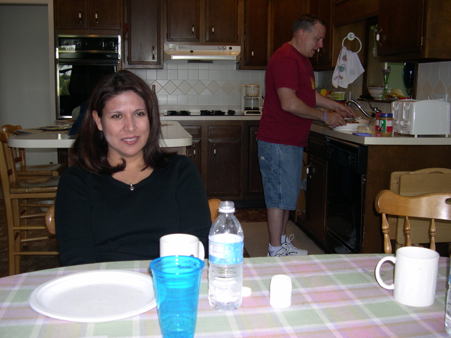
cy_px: 169
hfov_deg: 49.0
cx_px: 226
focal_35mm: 38
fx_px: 495
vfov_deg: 37.7
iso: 100
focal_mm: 8
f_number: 2.8
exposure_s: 1/60
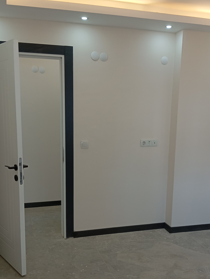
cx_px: 106
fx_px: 307
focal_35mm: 38
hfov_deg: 37.8
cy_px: 167
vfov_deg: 48.6
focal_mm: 4.22
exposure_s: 1/100
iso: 441
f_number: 1.8
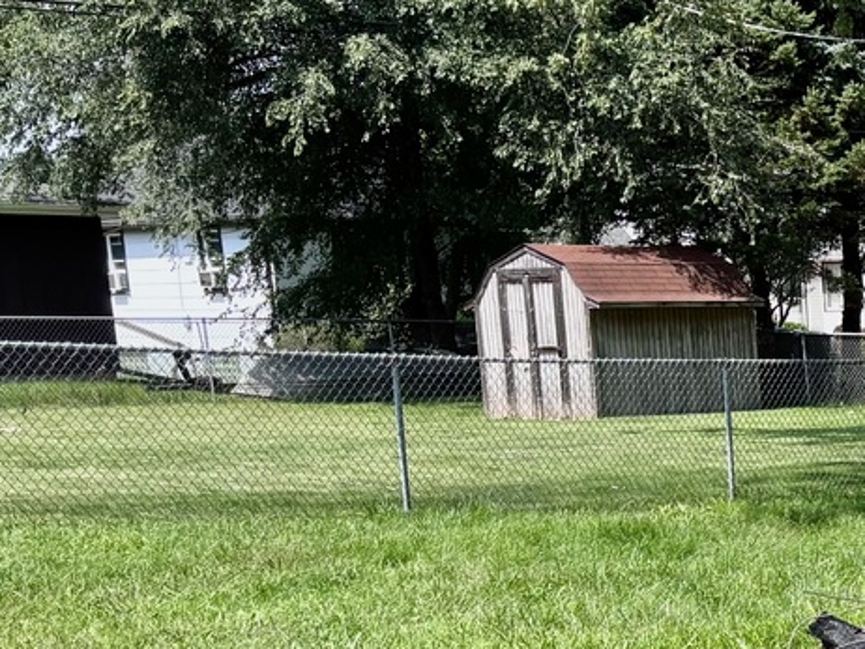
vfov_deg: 17.6
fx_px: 2025
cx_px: 1314
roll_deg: +0.0
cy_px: 716
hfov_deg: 20.5
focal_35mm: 81
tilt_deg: -11.1
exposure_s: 1/1695
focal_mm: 5.96
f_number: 1.6
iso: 50
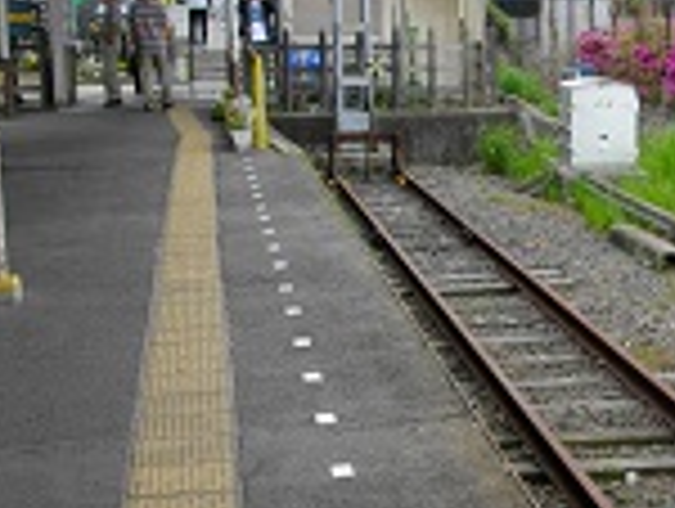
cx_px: 632
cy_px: 274
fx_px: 1621
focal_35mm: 83
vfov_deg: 17.8
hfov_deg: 22.8
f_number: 2.9
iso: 100
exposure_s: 1/400
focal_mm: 5.7
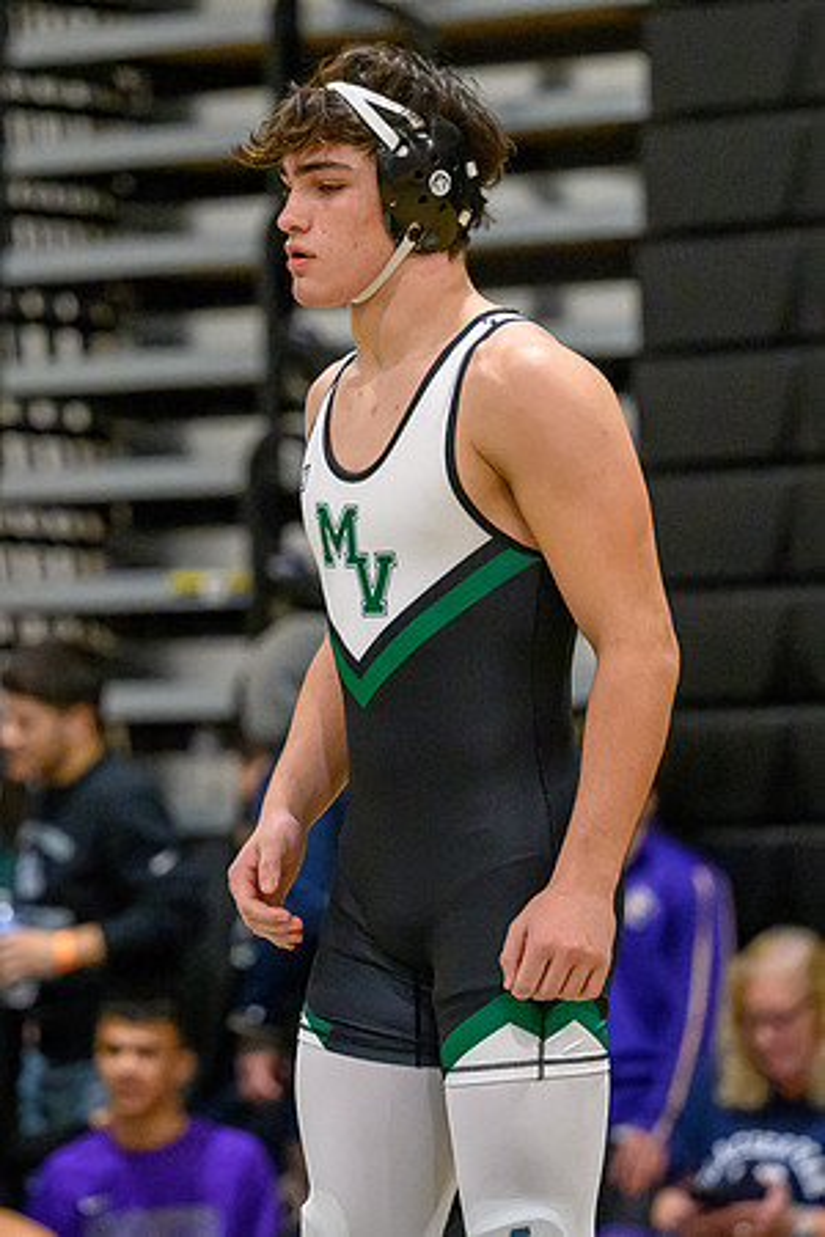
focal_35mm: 247
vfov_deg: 8.3
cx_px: 203
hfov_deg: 5.5
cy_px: 632
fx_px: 8506
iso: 11400
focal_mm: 135
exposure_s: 1/800
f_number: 2.8
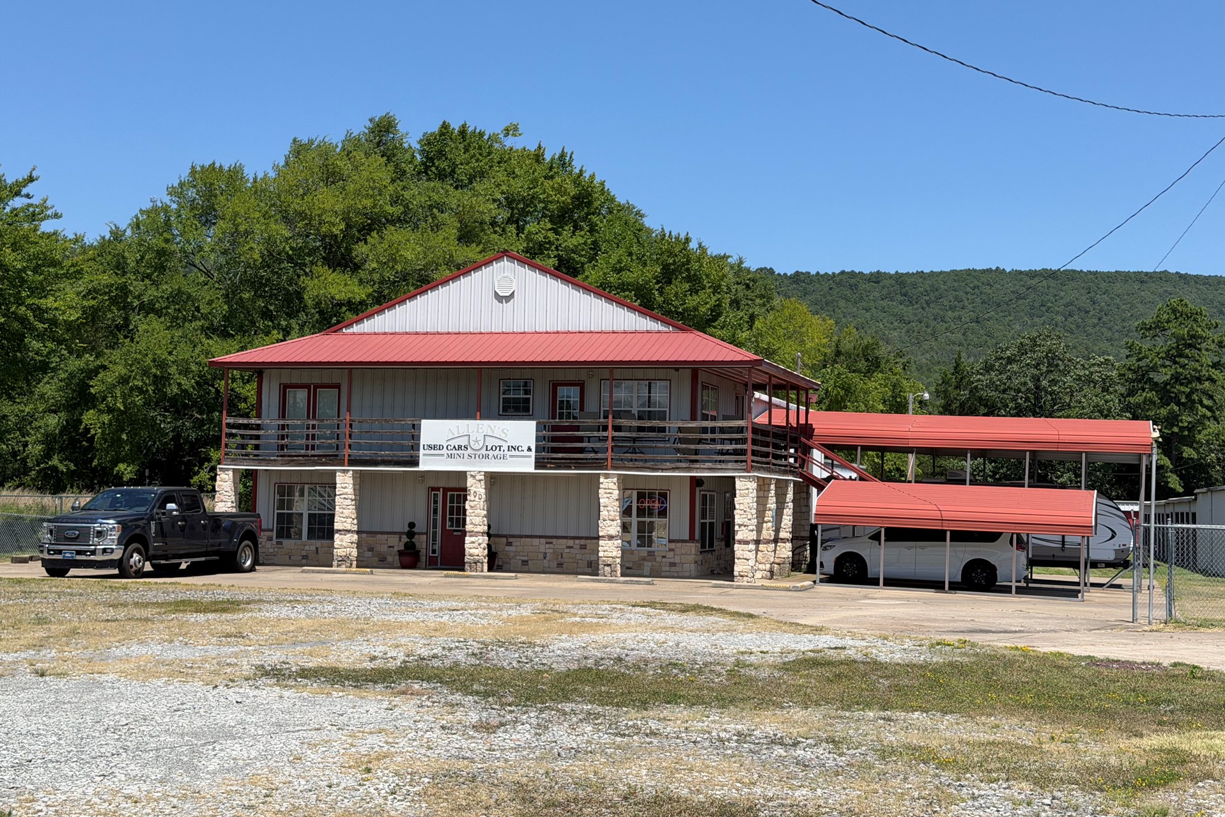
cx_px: 612
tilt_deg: +3.7
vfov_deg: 27.0
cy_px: 357
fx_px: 1701
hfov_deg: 39.6
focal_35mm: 50
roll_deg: -0.7
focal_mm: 6.76
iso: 64
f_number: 1.78
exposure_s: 1/4878
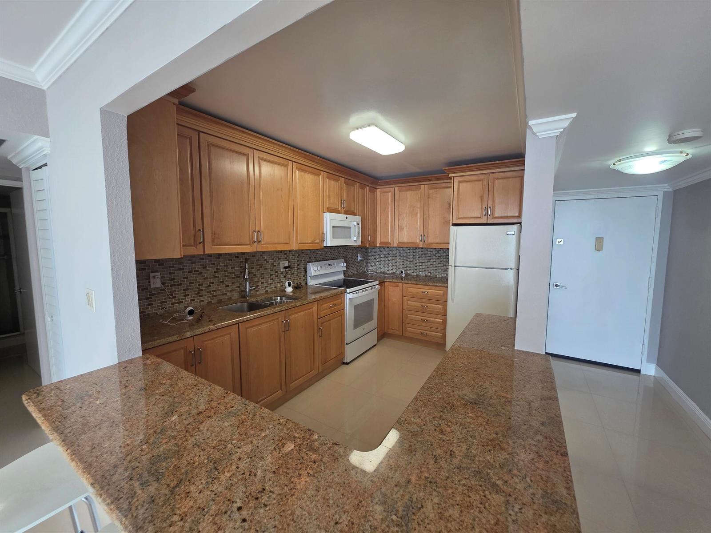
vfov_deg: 89.9
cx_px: 356
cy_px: 266
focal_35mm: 13
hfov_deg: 106.2
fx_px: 267
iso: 160
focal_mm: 2.2
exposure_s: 1/120
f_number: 1.9
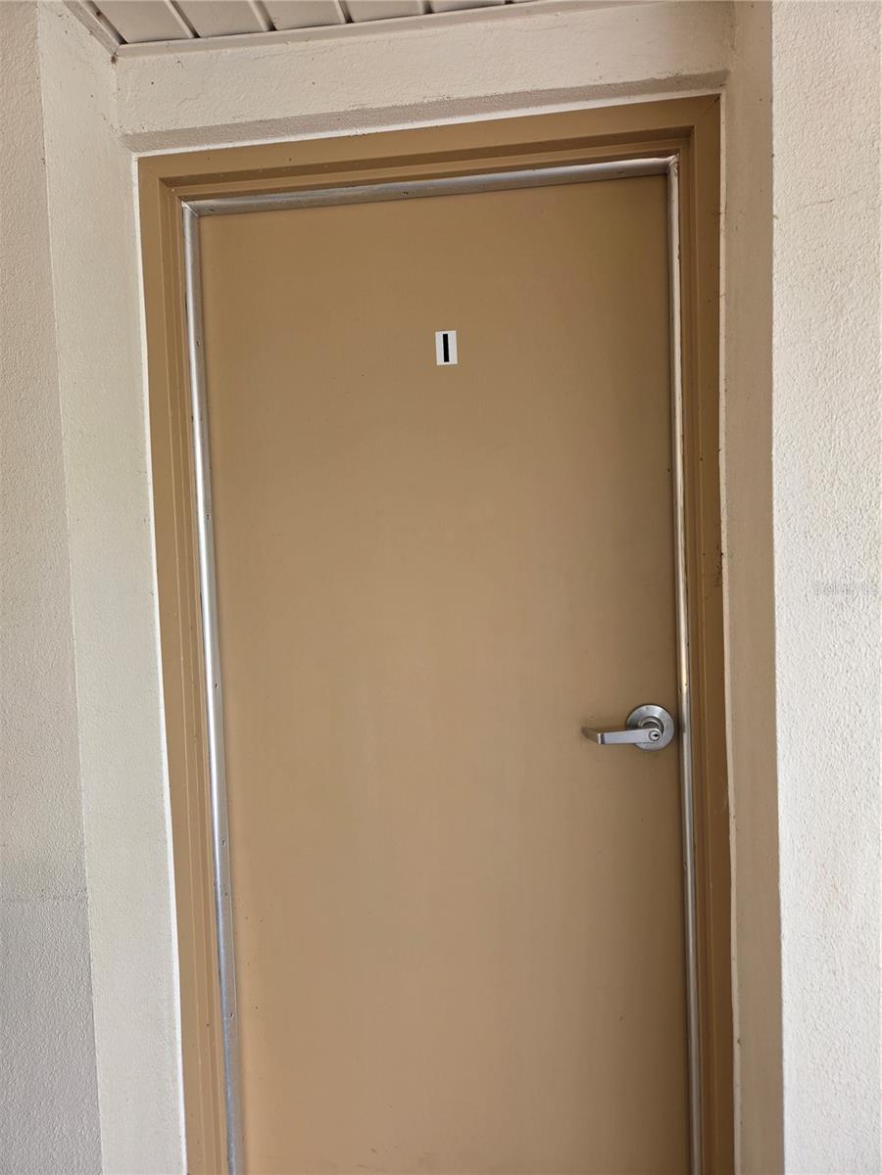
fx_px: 781
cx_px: 441
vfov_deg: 73.9
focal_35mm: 23
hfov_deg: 58.9
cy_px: 588
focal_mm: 5.4
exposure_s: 1/180
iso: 40
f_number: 1.8
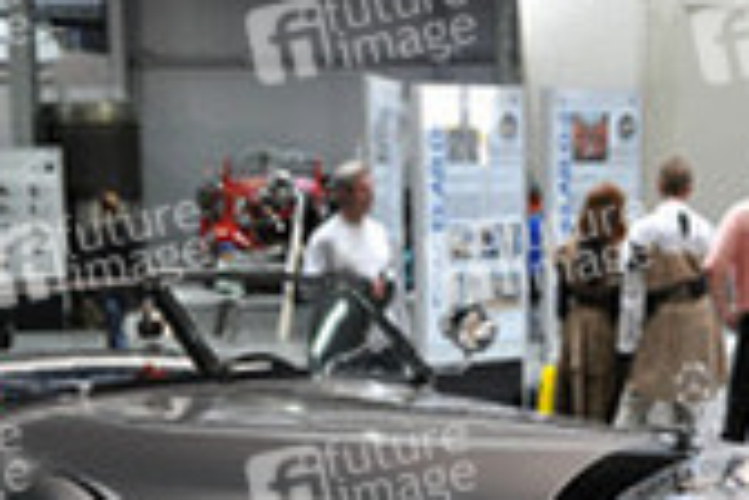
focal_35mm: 113
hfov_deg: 18.1
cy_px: 589
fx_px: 2351
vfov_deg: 11.9
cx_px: 421
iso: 800
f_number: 4
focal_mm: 28
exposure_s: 1/30
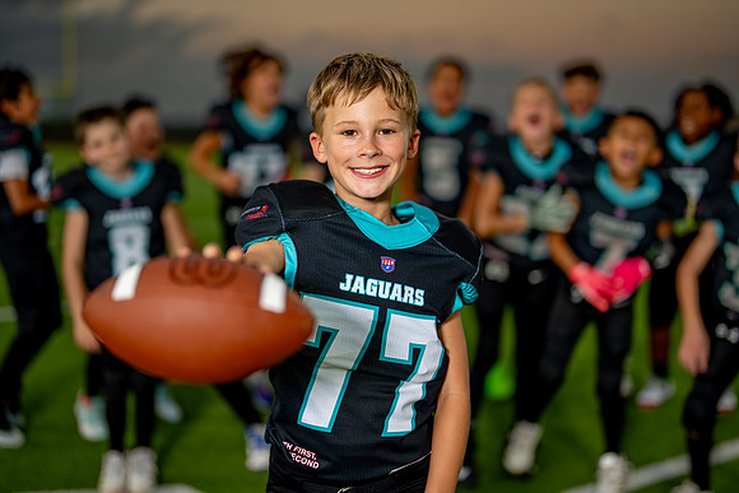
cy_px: 234
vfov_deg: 25.5
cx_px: 377
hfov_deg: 37.5
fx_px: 1090
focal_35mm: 53
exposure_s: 1/400
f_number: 1.2
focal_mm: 50
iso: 100
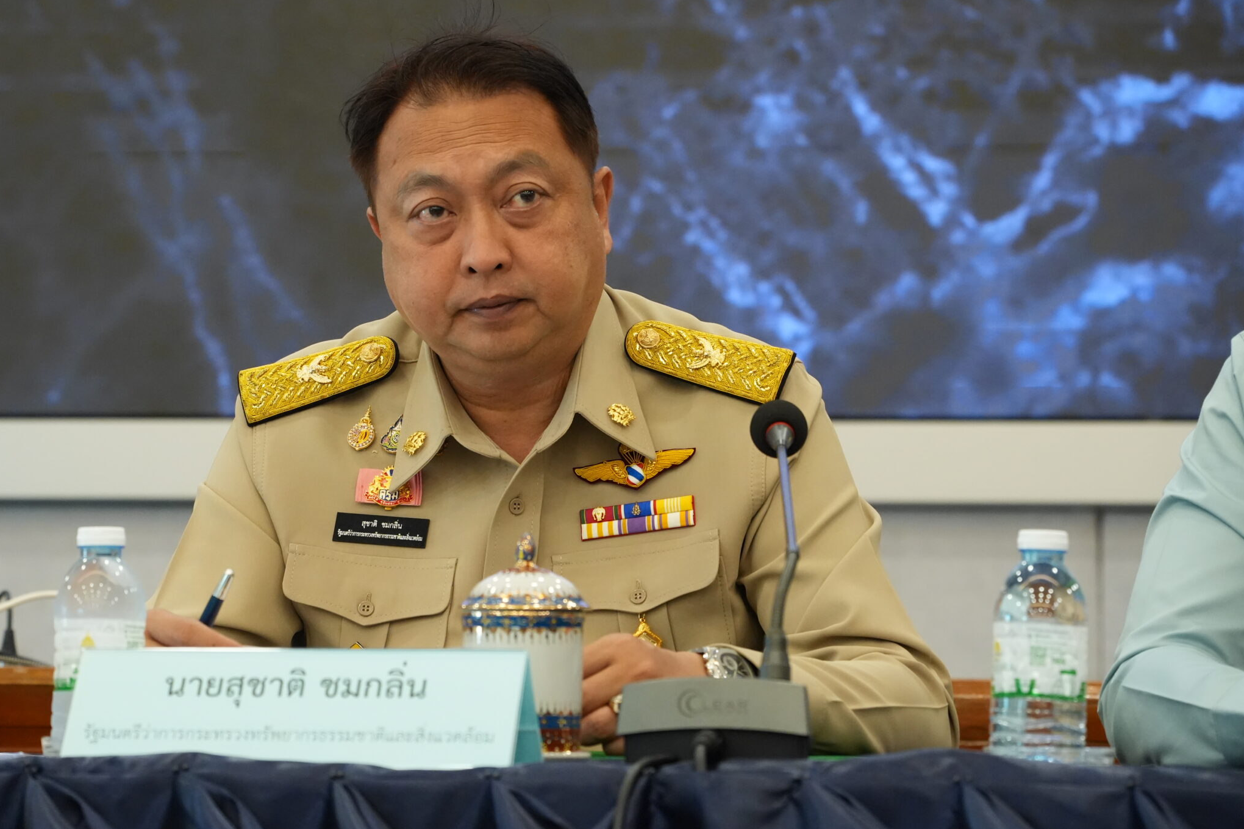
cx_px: 504
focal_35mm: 133
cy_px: 407
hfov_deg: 15.4
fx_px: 4596
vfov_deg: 10.3
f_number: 6.3
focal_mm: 106
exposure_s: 1/125
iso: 5000
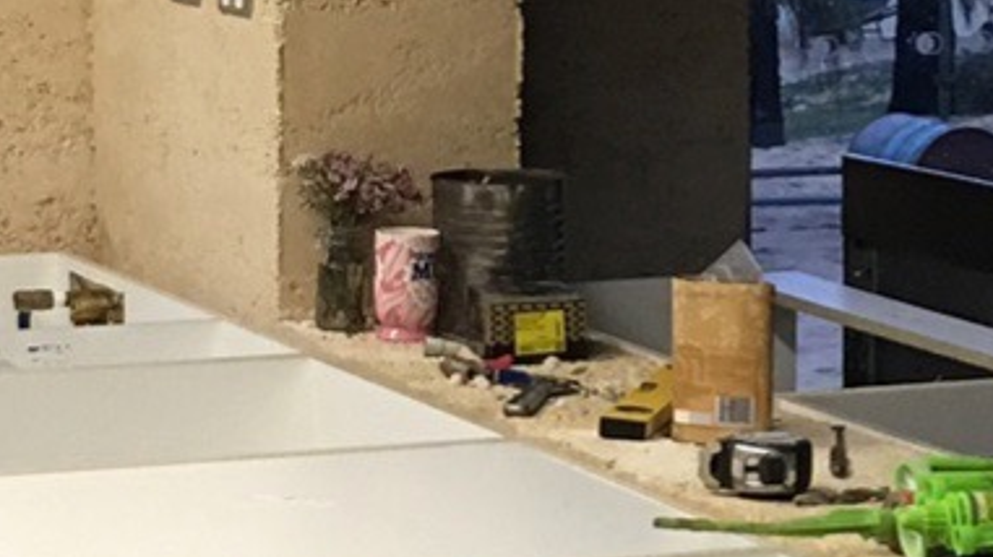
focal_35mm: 170
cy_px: 305
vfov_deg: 7.1
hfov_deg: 12.6
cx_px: 784
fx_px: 4475
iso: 50
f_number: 2.2
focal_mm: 4.15
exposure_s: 1/33
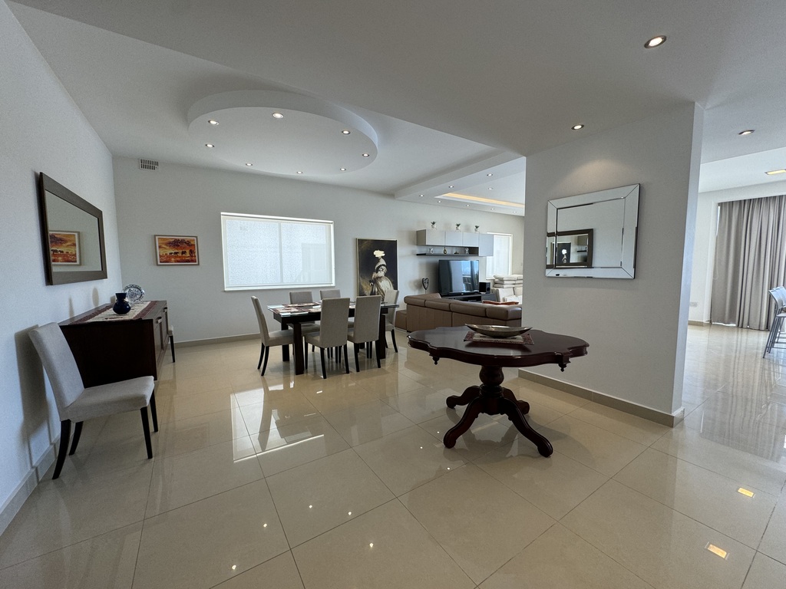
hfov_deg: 102.1
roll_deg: +0.1
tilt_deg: -4.8
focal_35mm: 14
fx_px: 318
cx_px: 393
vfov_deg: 85.7
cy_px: 294
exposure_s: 1/100
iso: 100
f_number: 2.2
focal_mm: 2.22
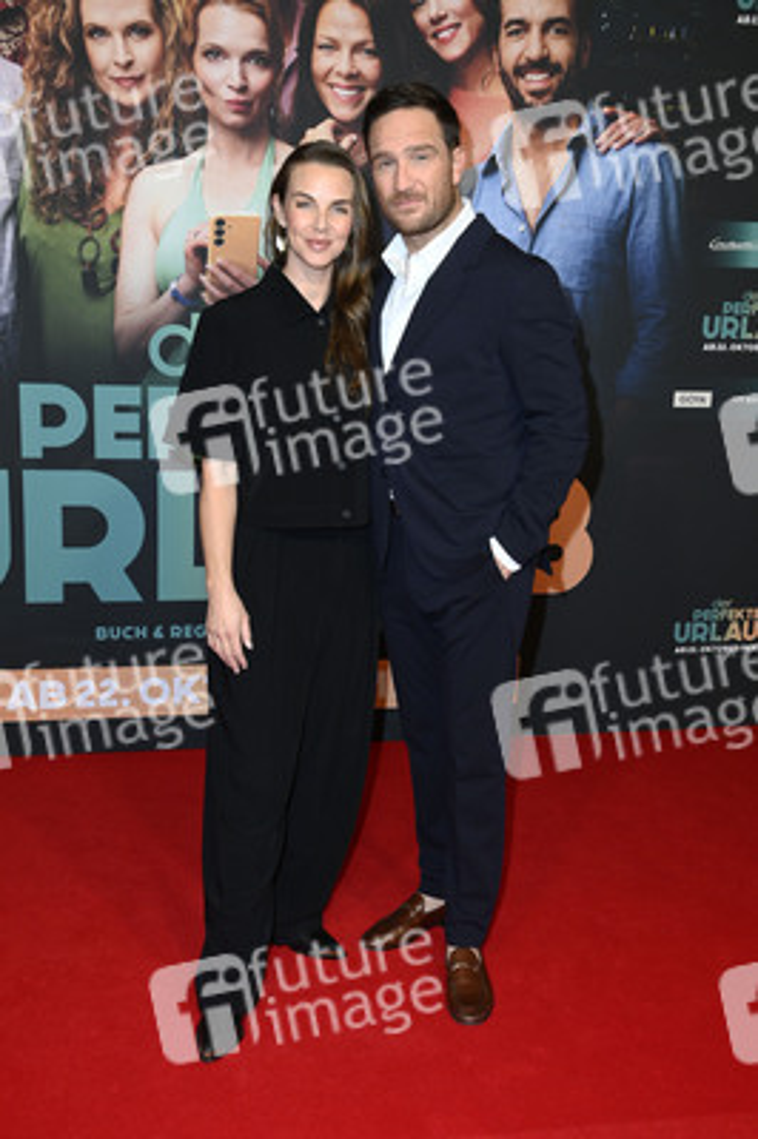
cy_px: 570
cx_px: 379
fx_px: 1265
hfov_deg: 33.3
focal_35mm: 40
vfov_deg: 48.5
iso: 1250
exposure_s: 1/250
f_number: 5.6
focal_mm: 40
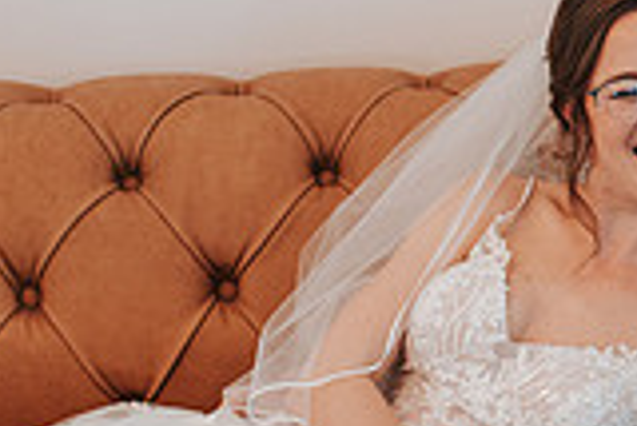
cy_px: 265
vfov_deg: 10.8
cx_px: 689
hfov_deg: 15.7
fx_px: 2249
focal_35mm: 127
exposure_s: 1/125
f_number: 3.2
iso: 1000
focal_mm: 35
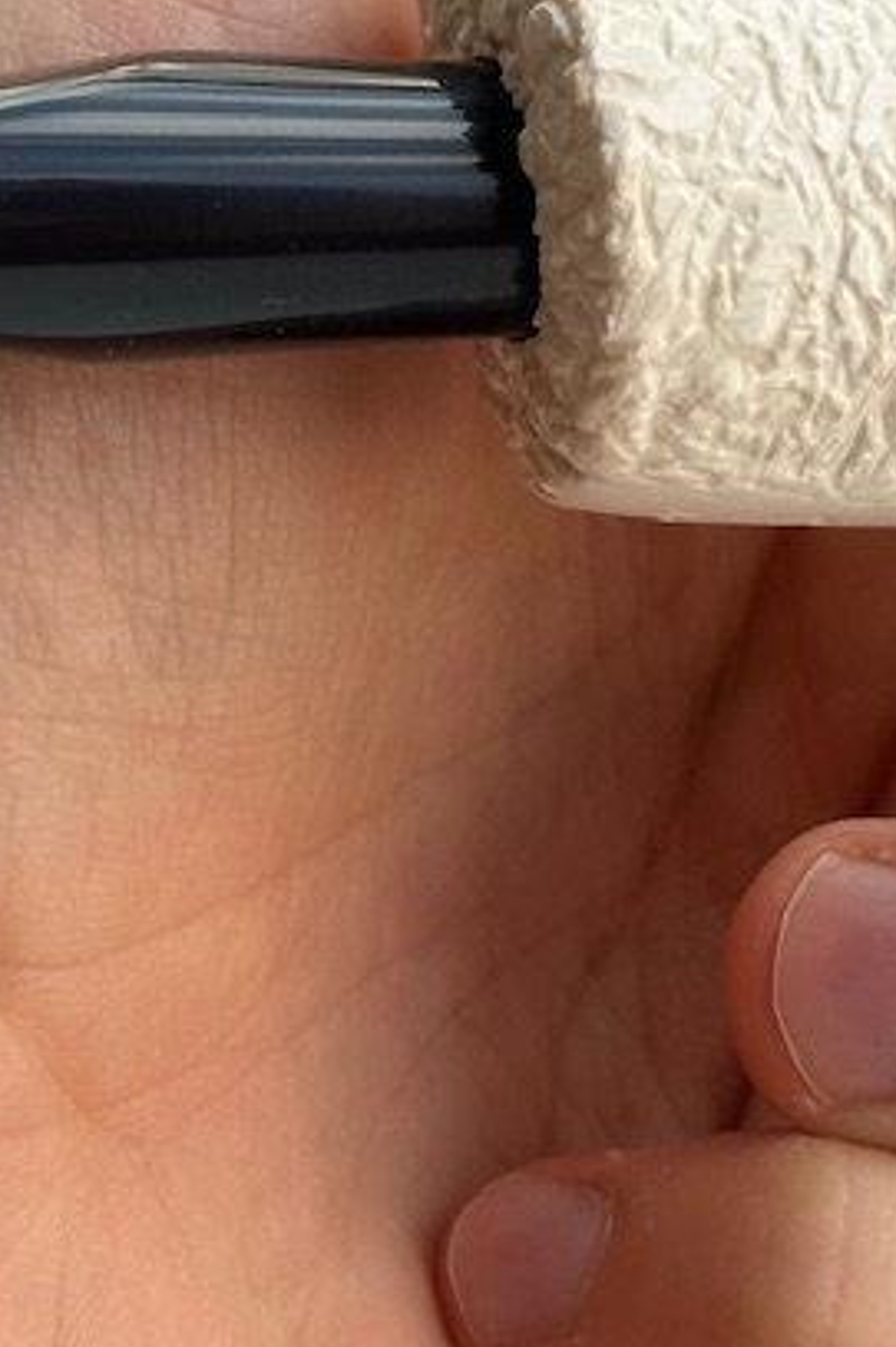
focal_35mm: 157
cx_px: 658
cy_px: 103
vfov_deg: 13.0
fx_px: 5866
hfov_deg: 8.7
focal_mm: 6.86
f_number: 1.78
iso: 64
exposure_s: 1/797
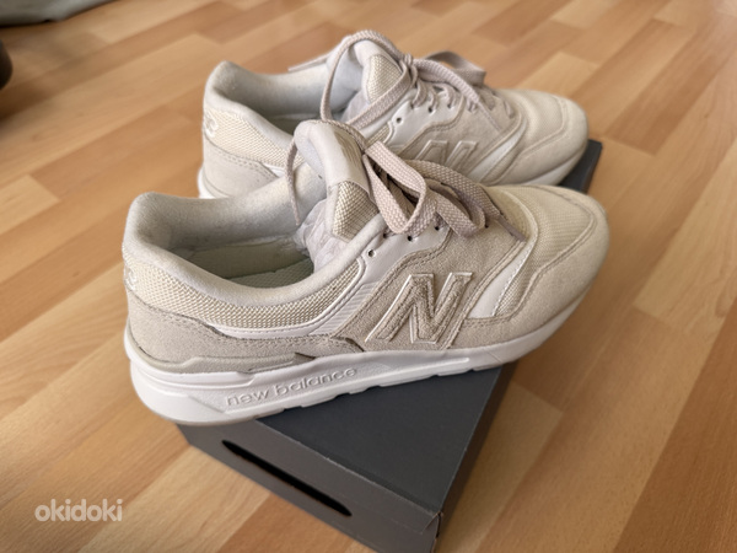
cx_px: 368
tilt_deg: -49.0
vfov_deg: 56.8
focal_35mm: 24
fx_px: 511
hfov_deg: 71.6
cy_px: 276
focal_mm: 6.76
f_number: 1.78
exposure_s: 1/121
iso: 160
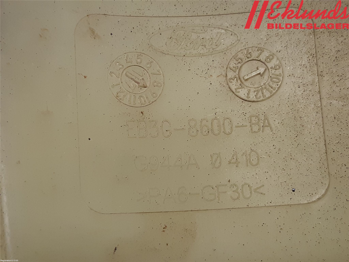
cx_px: 174
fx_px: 262
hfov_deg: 67.3
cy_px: 131
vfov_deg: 53.1
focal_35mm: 26
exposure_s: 1/50
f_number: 1.7
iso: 100
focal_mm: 3.93
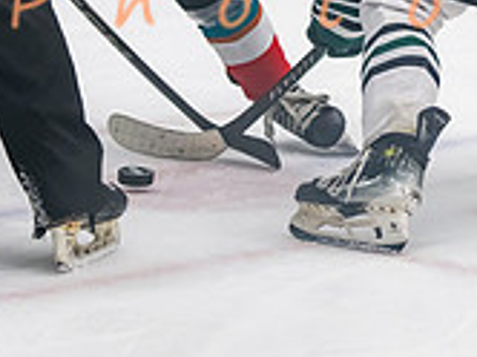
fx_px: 4403
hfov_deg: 6.2
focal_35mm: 320
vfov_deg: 4.6
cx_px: 330
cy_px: -119
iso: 2000
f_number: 3.2
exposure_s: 1/640
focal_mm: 95
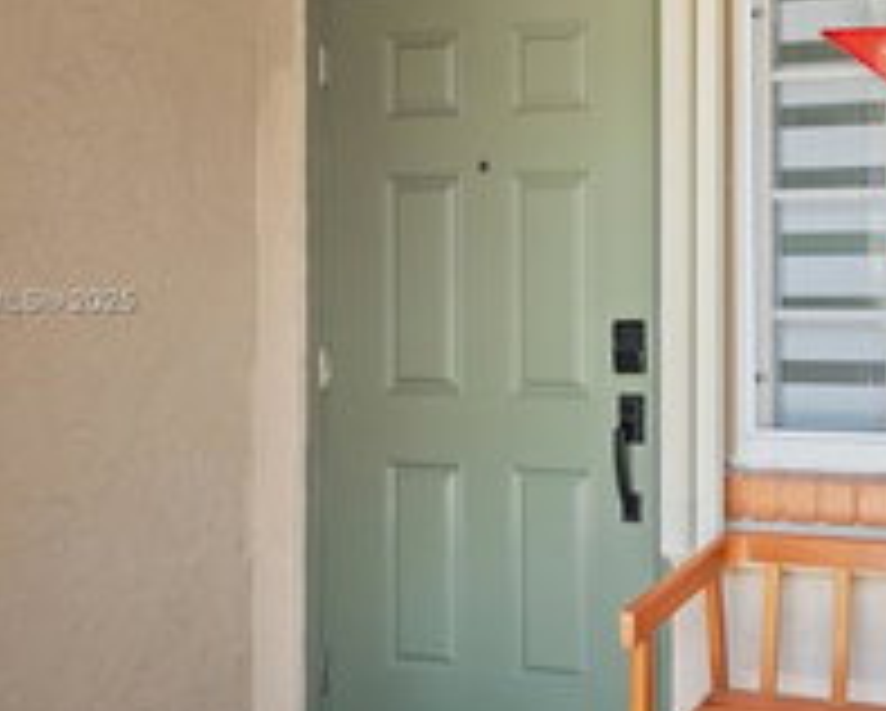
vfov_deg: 45.7
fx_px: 840
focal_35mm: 32
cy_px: 304
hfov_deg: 50.0
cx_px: 783
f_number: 8
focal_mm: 14
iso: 200
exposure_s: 1/4
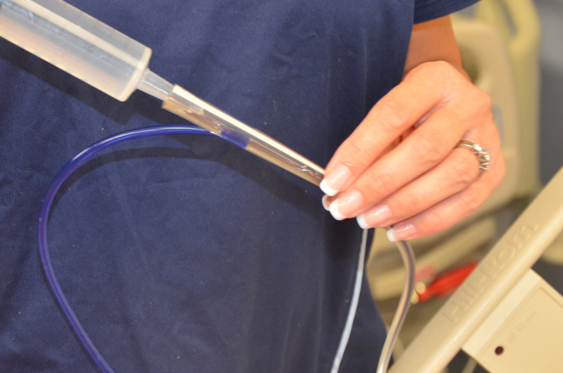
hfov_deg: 20.8
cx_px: 180
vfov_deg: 13.9
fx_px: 1529
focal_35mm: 98
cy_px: 153
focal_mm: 42
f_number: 4.8
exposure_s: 1/60
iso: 800
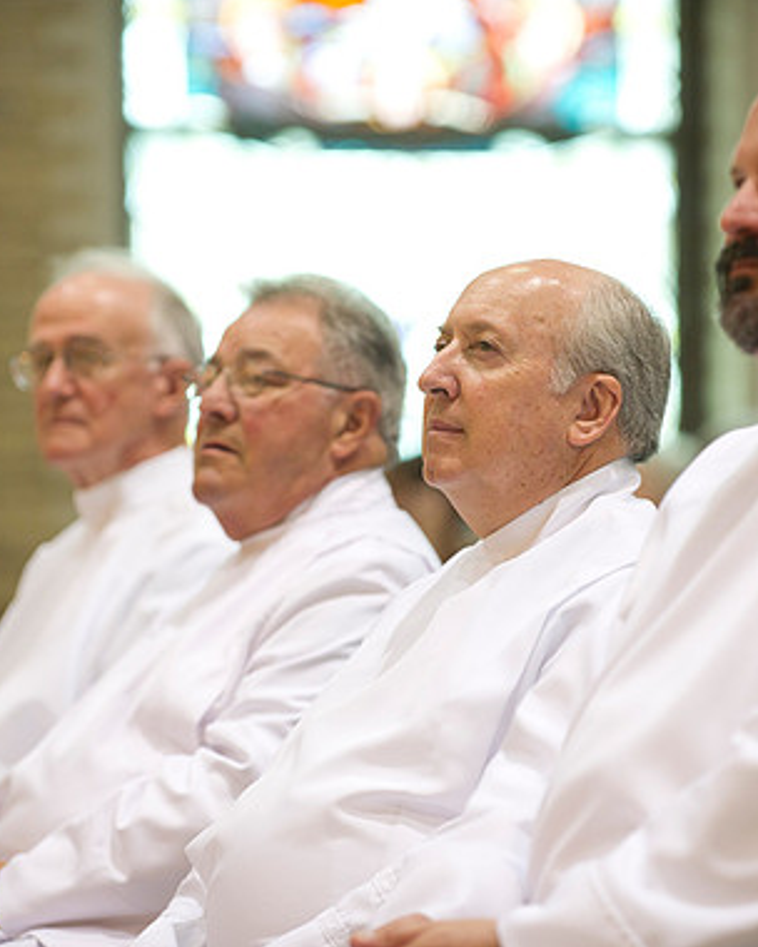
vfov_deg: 8.7
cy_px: 474
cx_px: 386
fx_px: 6225
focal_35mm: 222
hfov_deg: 7.0
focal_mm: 155
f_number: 2.8
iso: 2000
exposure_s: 1/100
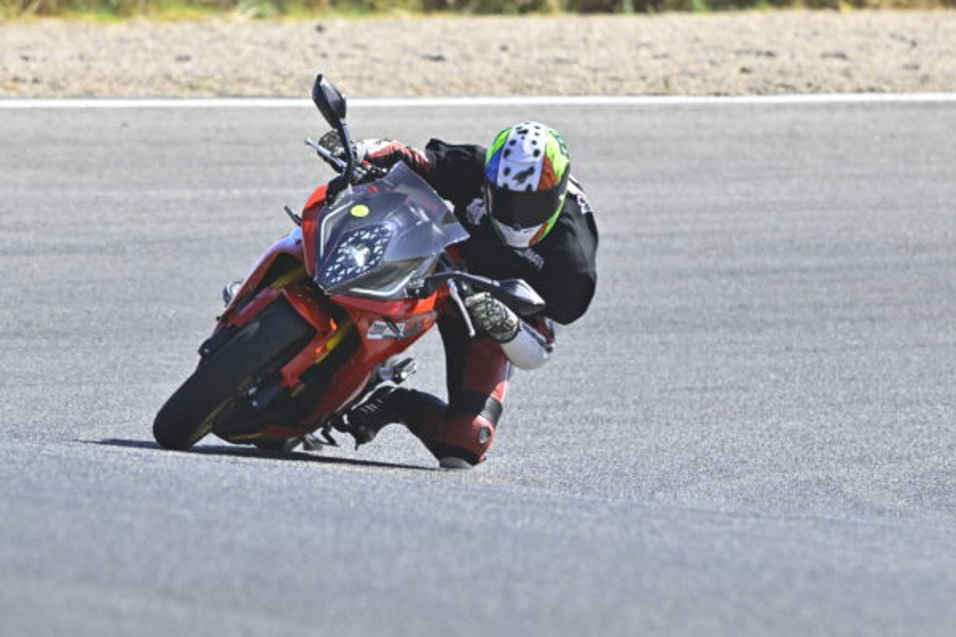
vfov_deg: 1.7
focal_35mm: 795
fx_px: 21110
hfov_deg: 2.6
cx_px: 478
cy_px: 318
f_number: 8
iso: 1100
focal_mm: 530
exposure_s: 1/2500
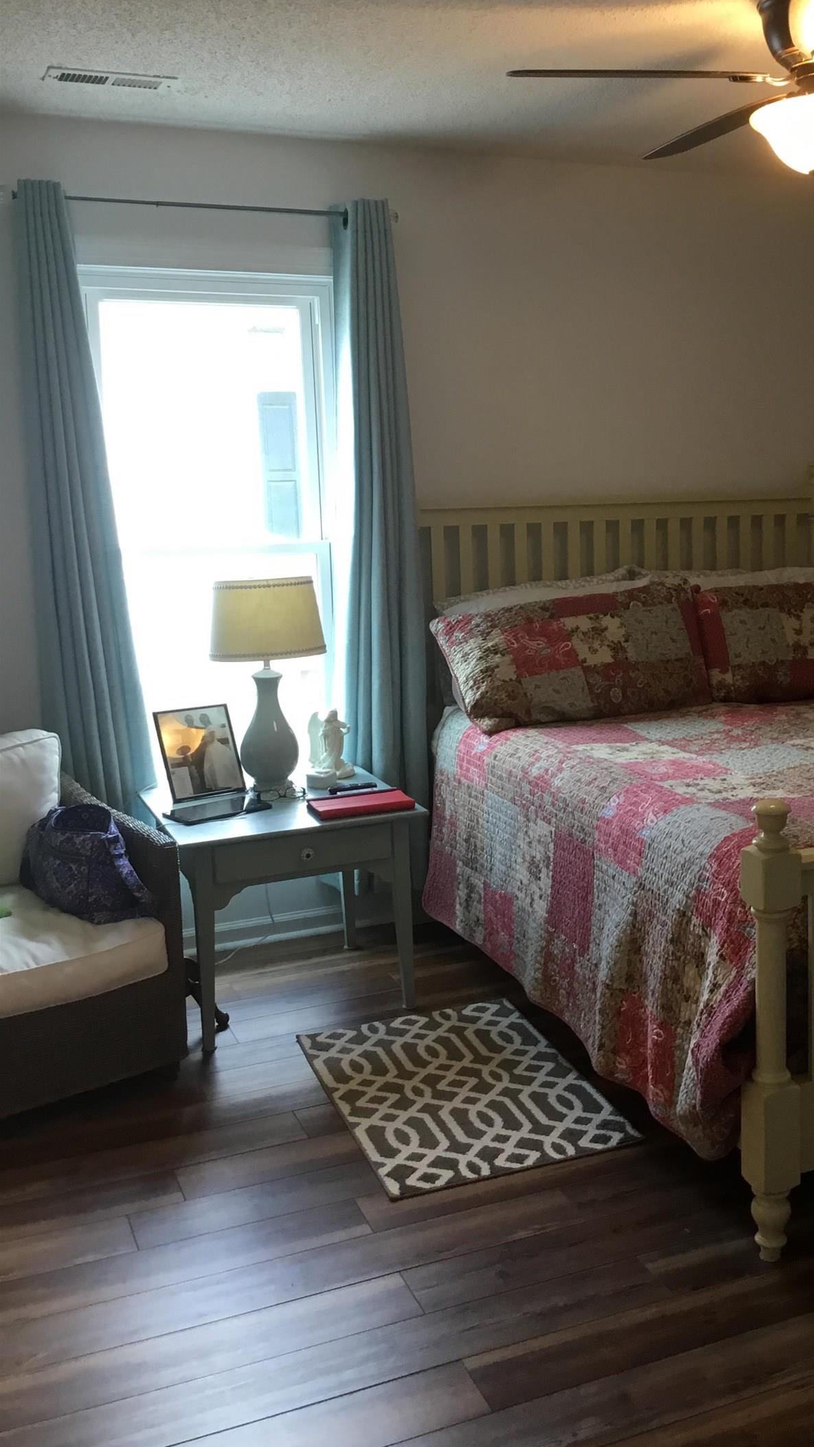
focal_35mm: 37
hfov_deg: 31.5
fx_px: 1420
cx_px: 594
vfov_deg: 54.0
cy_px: 669
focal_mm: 3.3
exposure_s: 1/30
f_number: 2.4
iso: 50
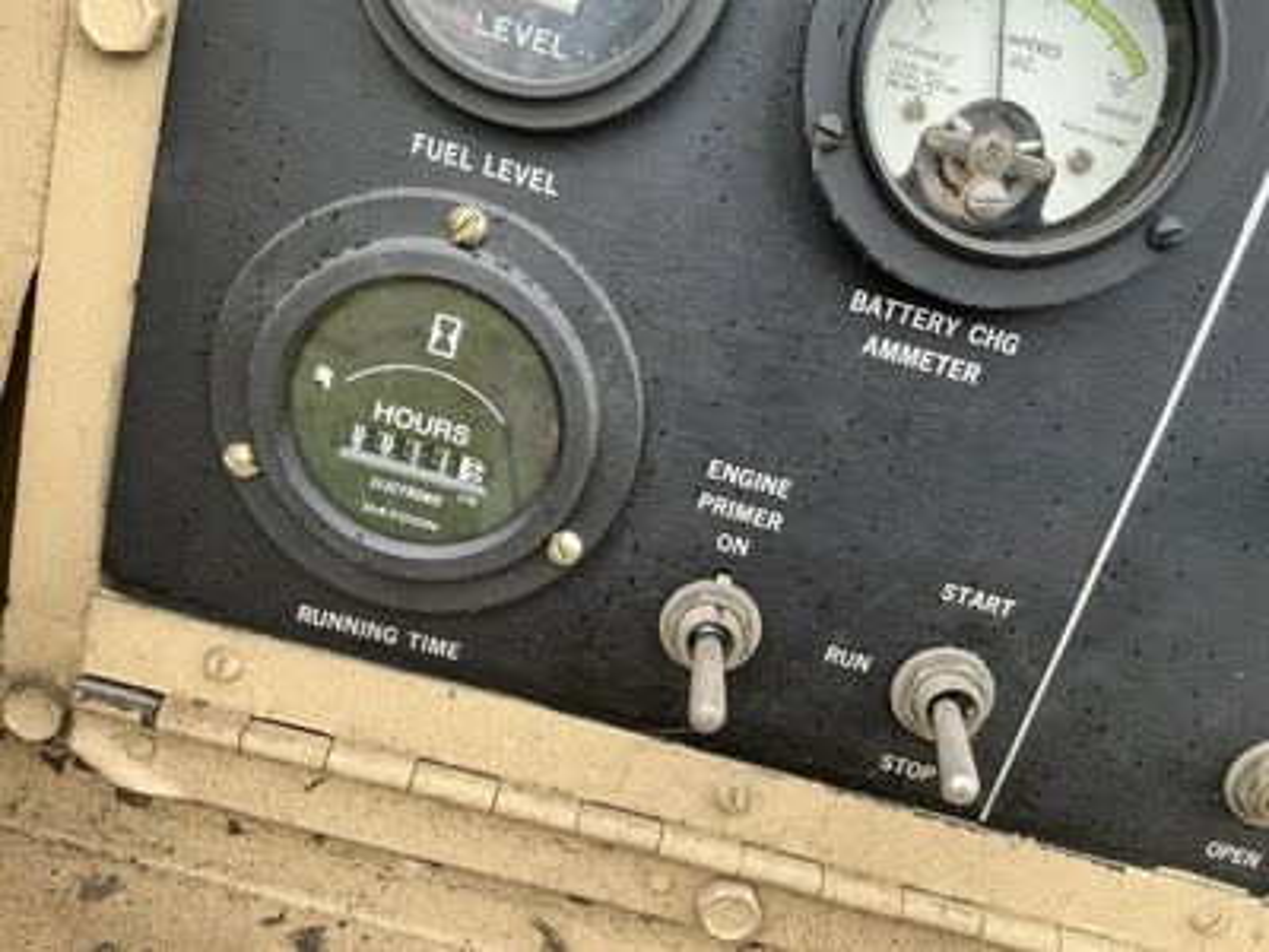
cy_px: 476
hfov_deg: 63.4
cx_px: 634
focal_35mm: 28
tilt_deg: -18.1
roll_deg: -16.5
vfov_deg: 49.7
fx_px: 1026
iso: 40
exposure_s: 1/122
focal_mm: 3
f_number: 1.8
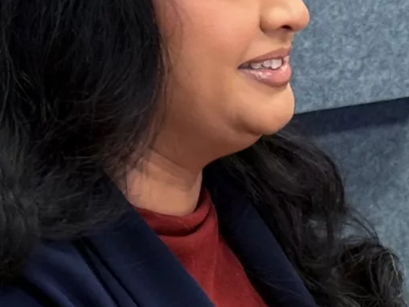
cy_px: 253
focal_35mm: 240
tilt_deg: -11.8
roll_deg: -0.8
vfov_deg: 6.2
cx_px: 407
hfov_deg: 8.2
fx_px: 2836
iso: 160
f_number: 1.78
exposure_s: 1/60
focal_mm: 6.76
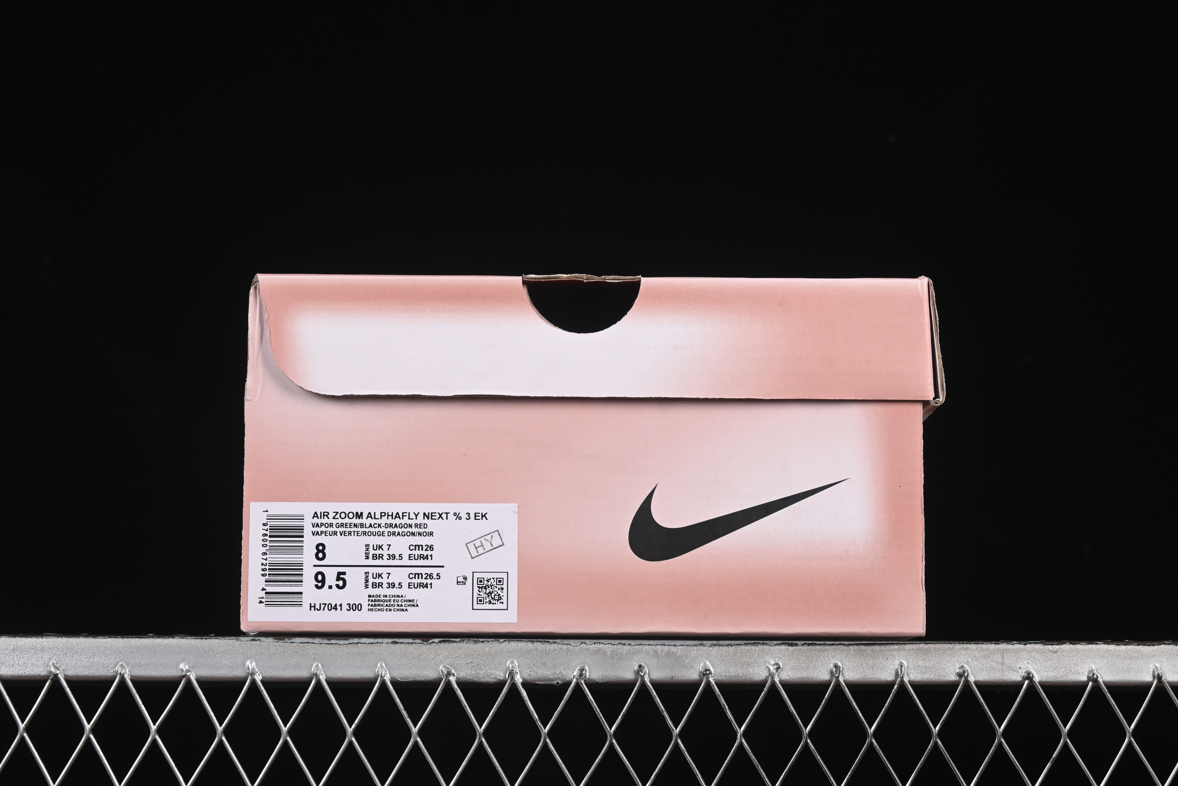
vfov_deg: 18.2
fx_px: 2454
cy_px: 393
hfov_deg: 27.0
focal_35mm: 75
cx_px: 589
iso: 160
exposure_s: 1/60
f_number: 8
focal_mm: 50
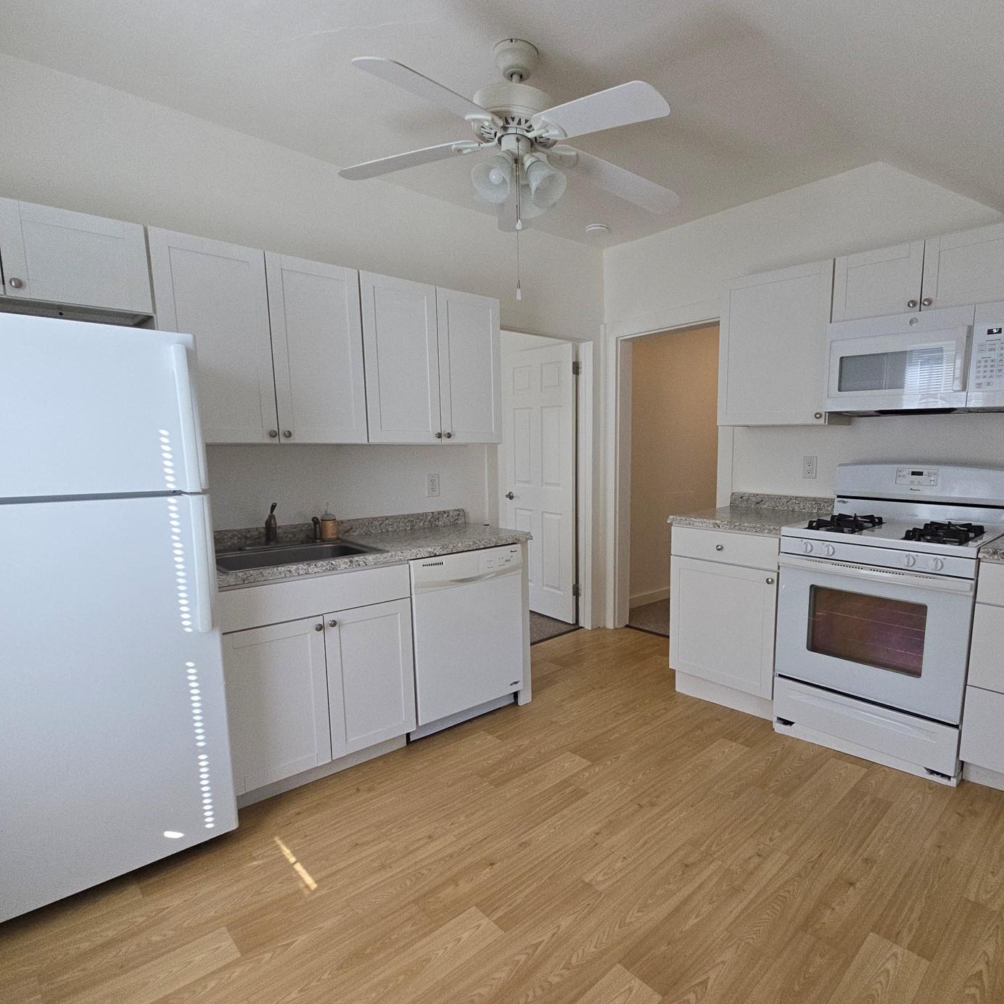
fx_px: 558
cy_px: 535
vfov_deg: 83.9
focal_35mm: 17
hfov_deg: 83.0
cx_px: 598
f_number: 2.2
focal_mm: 2.2
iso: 80
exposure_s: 1/120
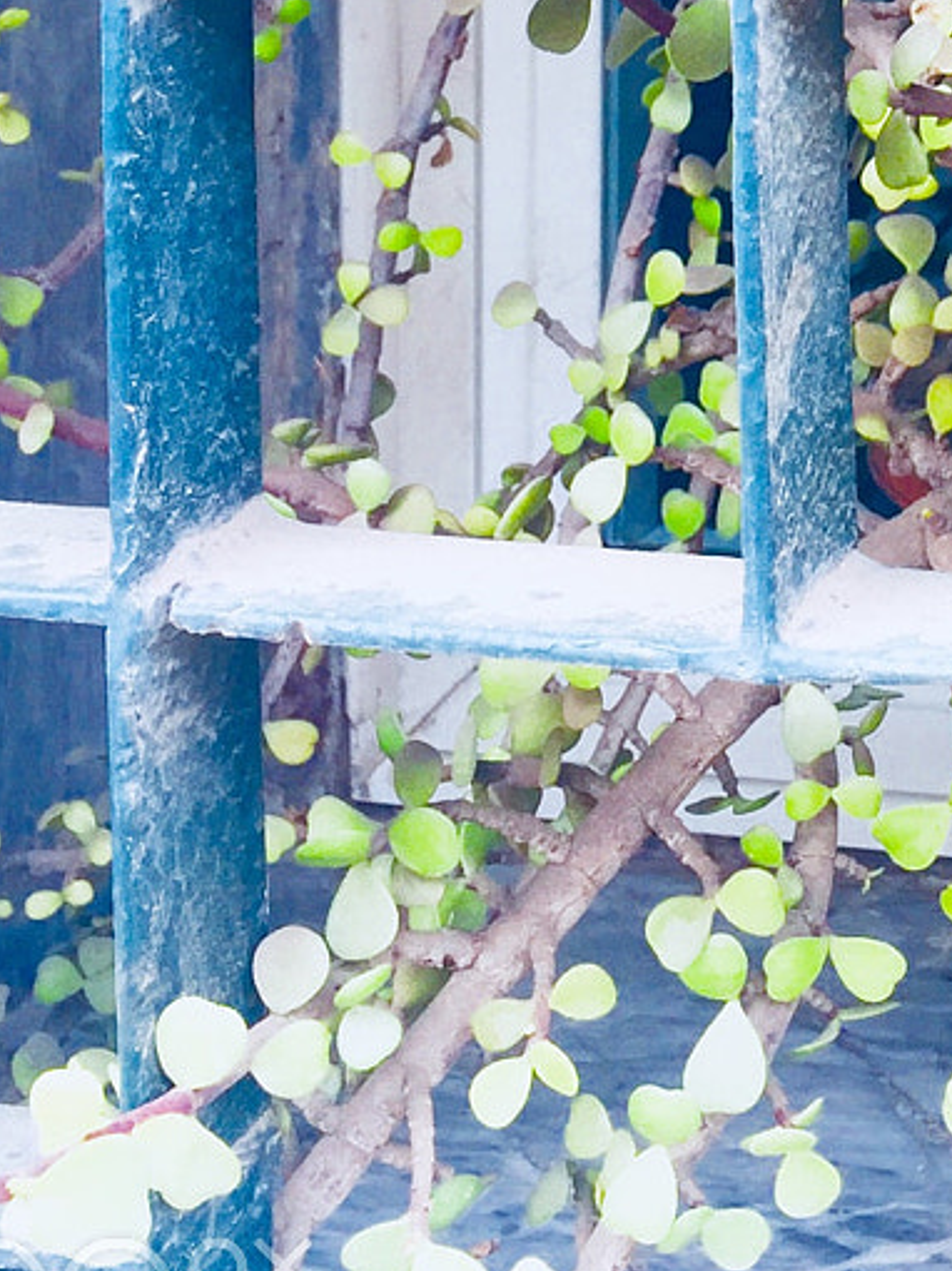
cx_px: 1189
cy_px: -371
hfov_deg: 15.5
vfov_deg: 19.8
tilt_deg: -1.5
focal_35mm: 91
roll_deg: -0.3
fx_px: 3340
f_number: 2.2
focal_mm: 4.15
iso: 32
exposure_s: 1/100
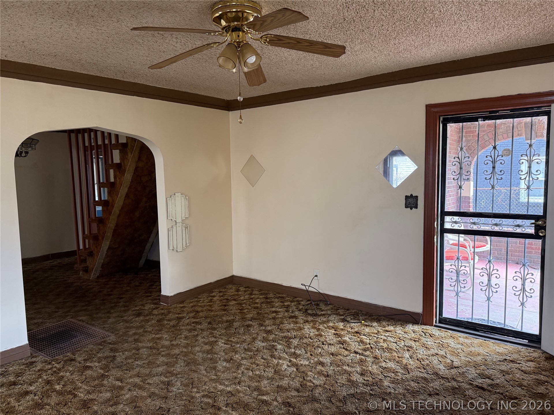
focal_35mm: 24
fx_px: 384
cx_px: 277
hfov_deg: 71.6
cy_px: 208
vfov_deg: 56.8
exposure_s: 1/76
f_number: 1.78
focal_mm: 6.76
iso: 200
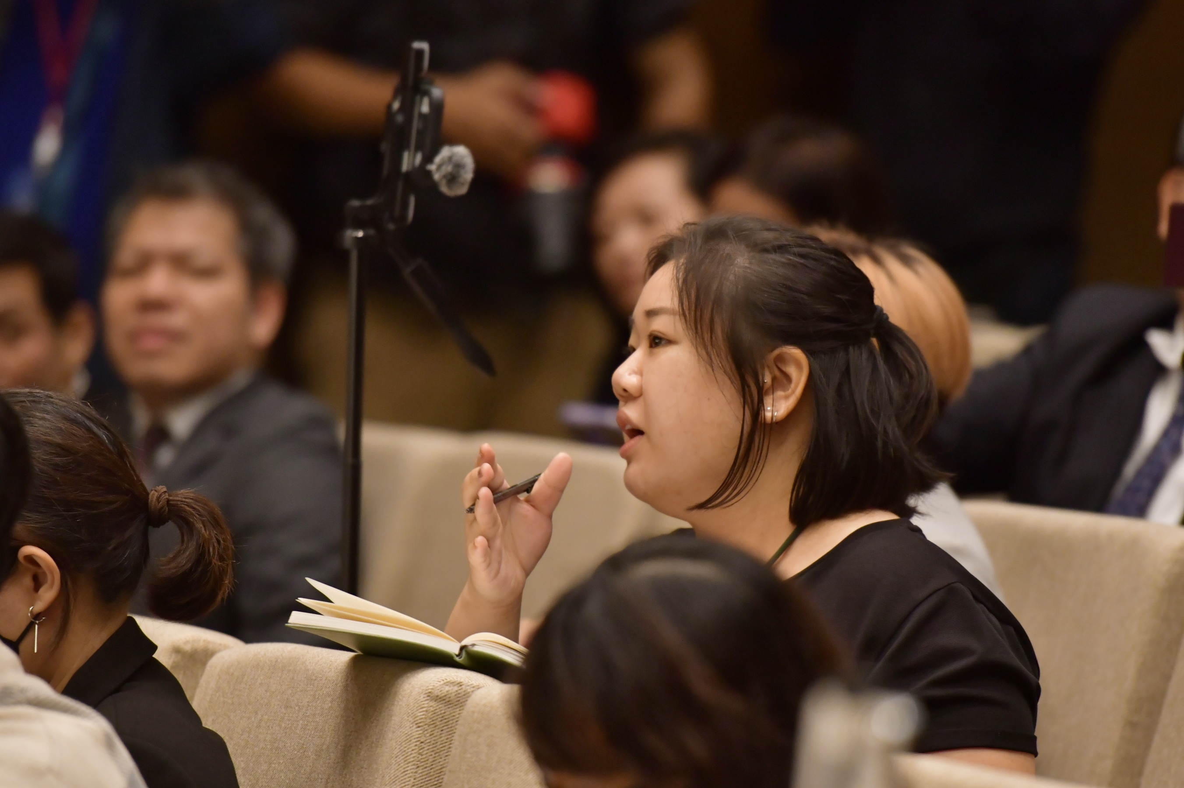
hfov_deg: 6.9
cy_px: 394
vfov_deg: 4.6
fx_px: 9861
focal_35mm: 300
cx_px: 592
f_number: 2.8
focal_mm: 200
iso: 1250
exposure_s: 1/100
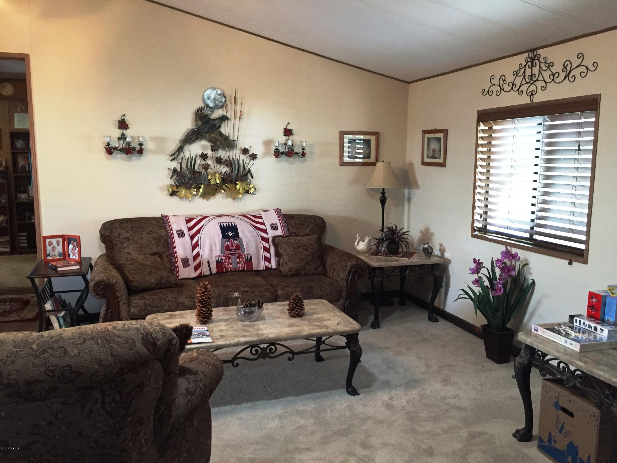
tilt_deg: -6.1
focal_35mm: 29
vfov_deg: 48.2
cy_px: 232
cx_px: 308
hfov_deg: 61.7
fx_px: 517
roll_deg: -1.5
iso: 250
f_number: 2.2
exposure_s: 1/20
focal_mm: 4.15
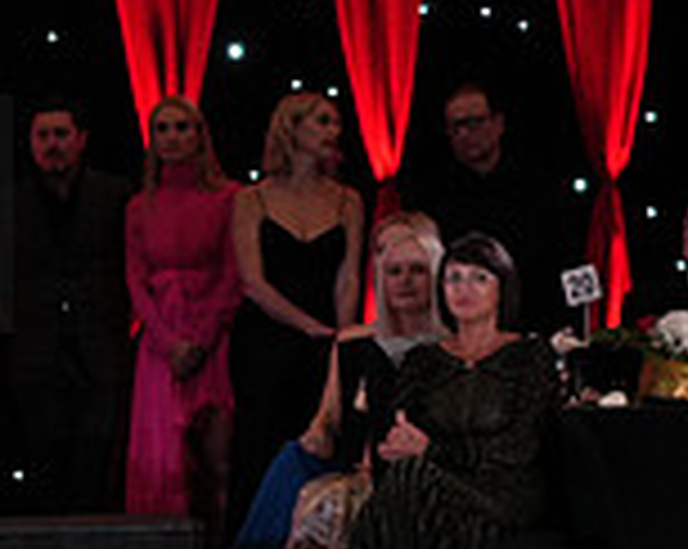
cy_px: 214
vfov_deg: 6.2
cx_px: -477
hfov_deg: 7.6
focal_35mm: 249
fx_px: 5064
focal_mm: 70
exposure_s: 1/400
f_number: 5
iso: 1600
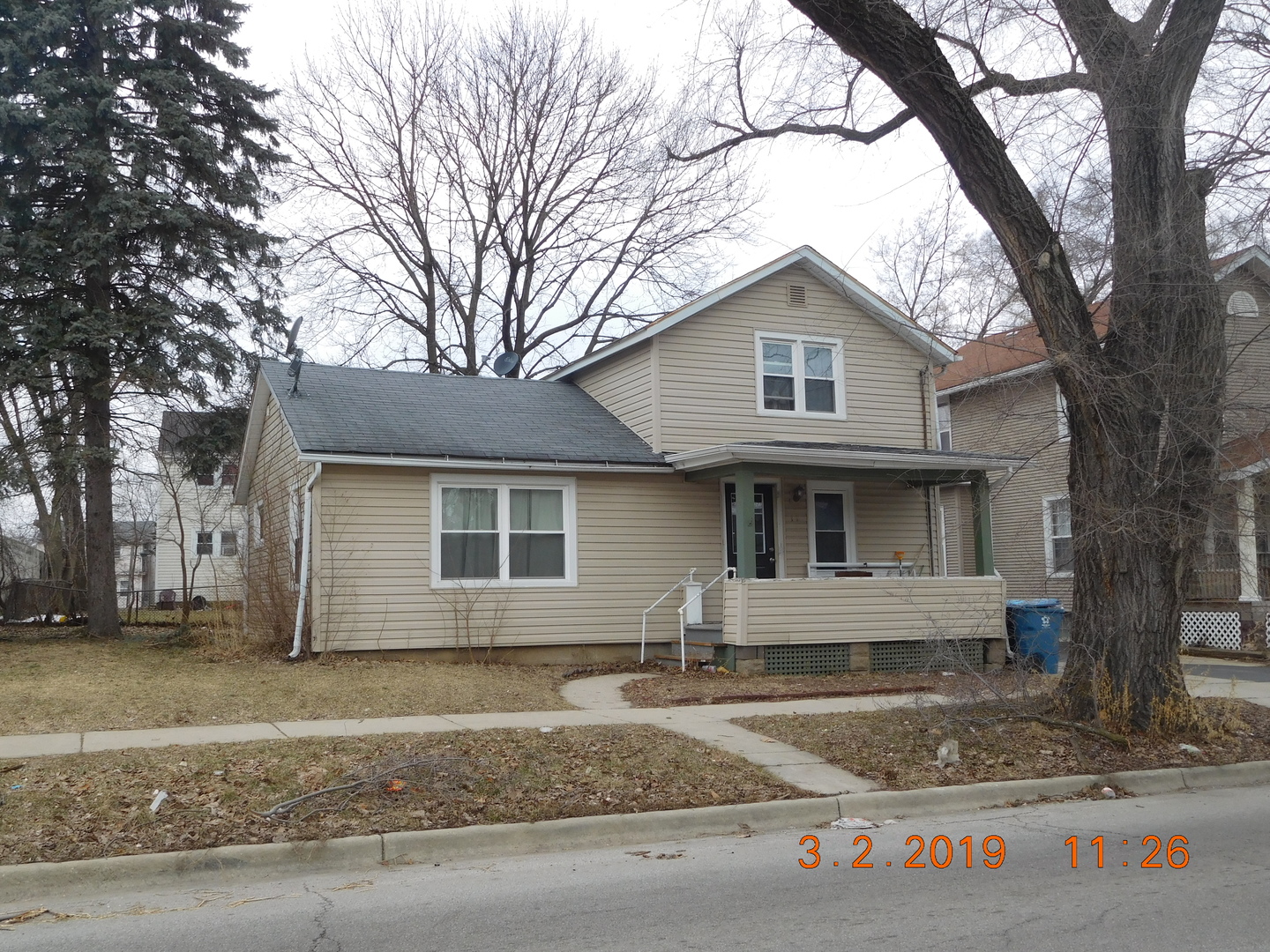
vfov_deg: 44.2
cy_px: 476
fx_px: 1174
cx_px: 635
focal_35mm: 32
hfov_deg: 56.8
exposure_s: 1/400
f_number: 3.6
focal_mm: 5.7
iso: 125
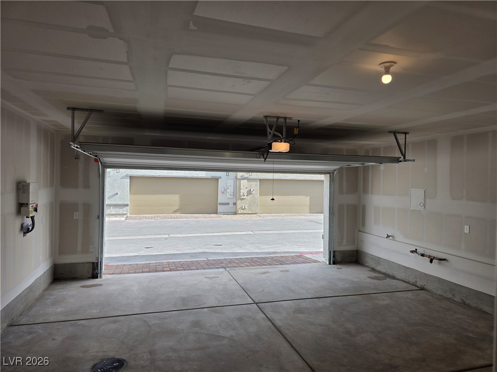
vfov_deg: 58.9
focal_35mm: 23
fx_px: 330
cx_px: 248
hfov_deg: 73.9
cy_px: 186
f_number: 1.7
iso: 80
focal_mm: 6.3
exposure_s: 1/1276
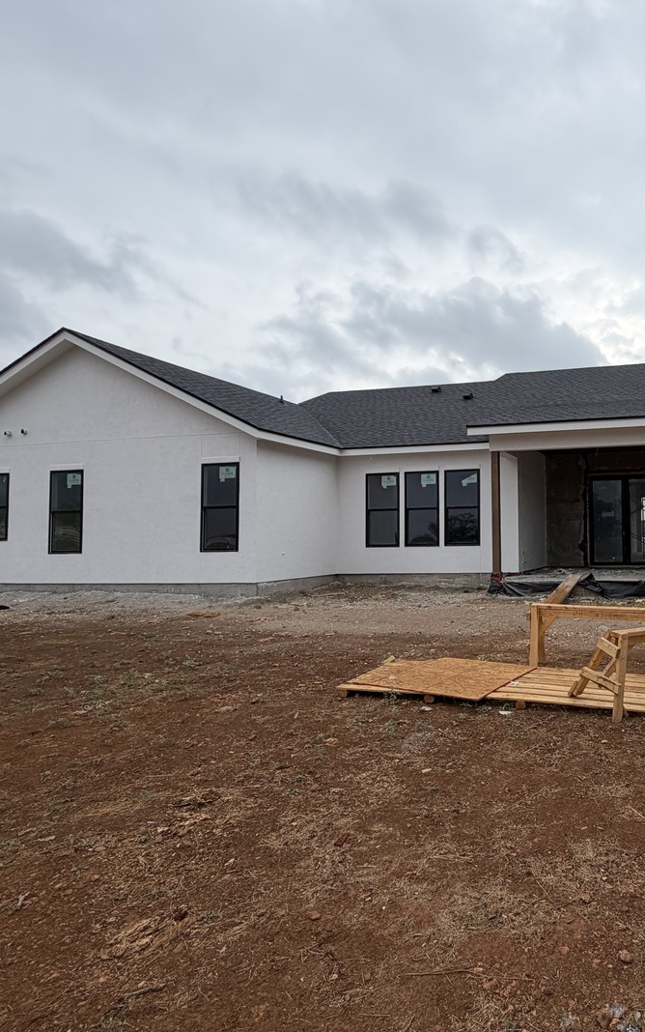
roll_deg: +0.9
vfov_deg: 85.0
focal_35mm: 20
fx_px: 562
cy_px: 511
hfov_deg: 52.2
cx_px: 586
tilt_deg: +2.4
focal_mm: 2.22
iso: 40
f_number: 2.2
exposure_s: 1/631
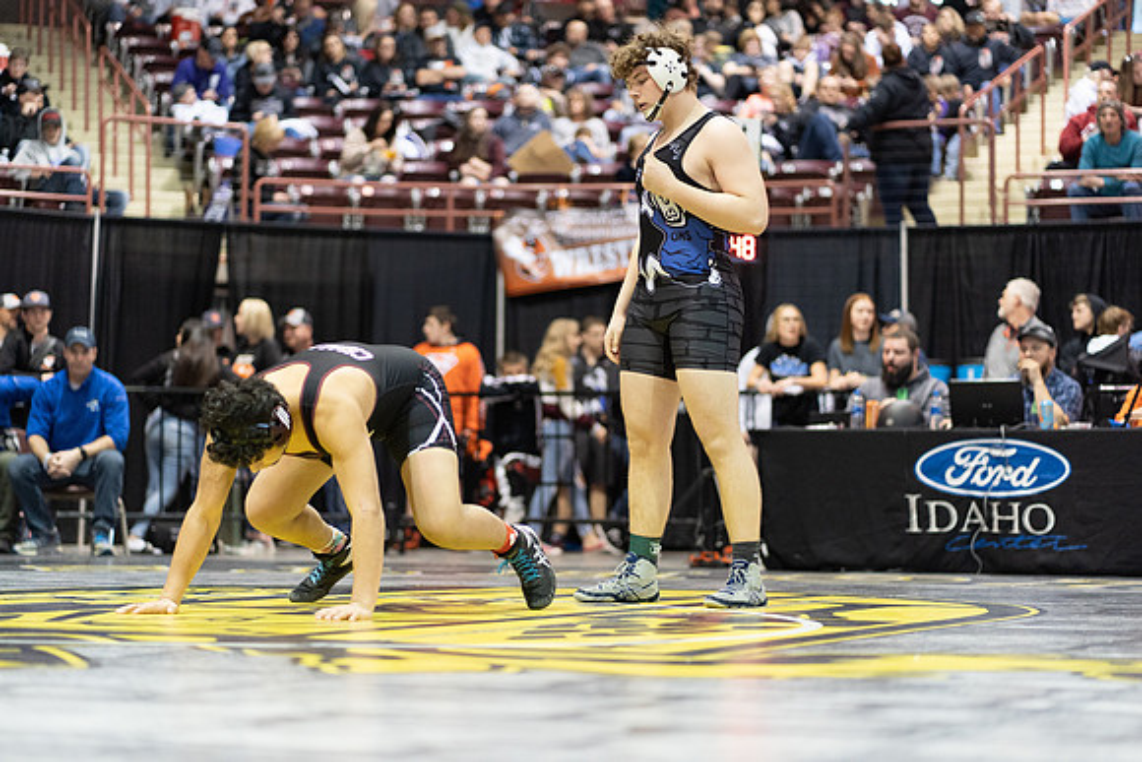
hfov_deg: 23.9
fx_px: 2697
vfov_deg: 16.1
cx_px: 571
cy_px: 381
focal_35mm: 85
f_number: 1.8
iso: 3200
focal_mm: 85
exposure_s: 1/500
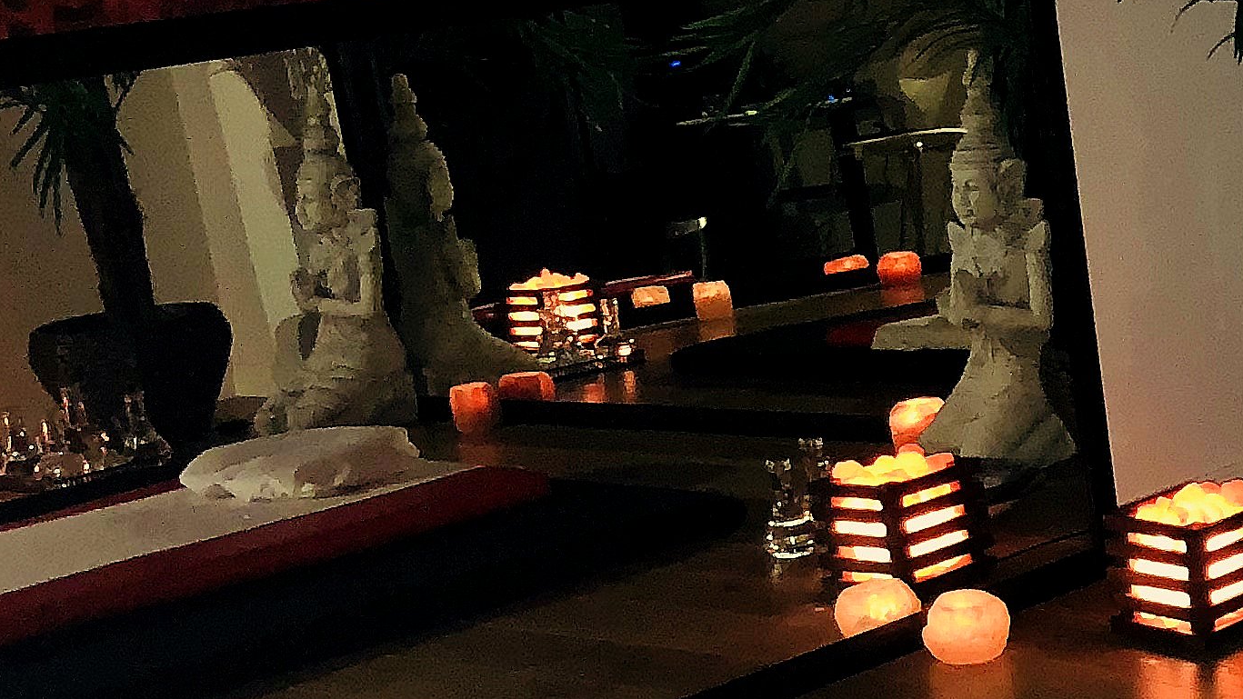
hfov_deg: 20.9
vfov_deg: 13.4
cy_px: 434
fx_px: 2966
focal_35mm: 90
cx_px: 1729
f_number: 1.8
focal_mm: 3.99
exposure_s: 1/17
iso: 200
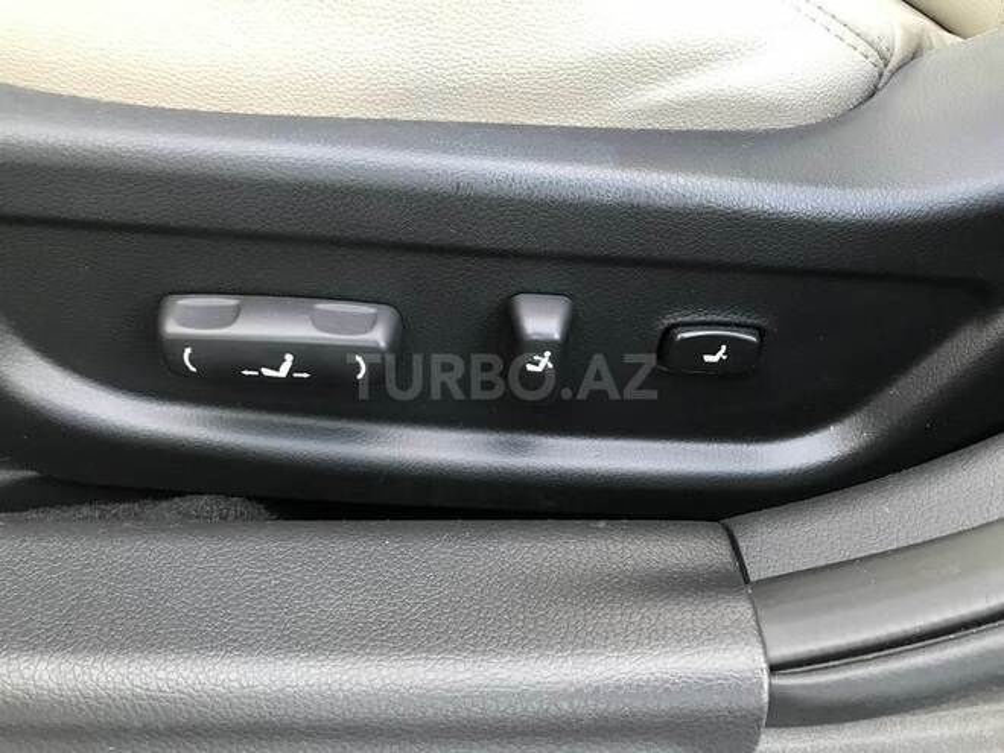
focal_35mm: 28
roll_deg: +1.5
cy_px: 376
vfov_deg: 49.7
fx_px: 812
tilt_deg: -39.6
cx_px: 502
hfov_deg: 63.4
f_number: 1.8
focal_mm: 3.99
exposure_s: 1/23
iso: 40
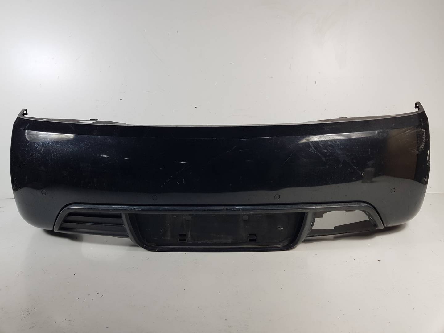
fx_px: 333
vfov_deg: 53.1
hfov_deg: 67.3
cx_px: 222
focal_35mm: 26
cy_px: 166
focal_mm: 4.2
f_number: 1.7
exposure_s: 1/100
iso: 64
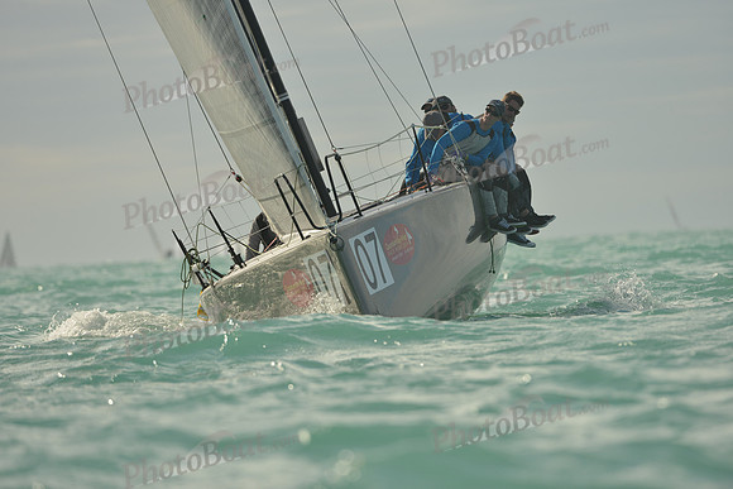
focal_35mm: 400
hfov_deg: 5.2
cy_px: 244
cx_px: 366
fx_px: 8146
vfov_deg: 3.4
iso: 250
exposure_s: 1/2000
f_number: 5.6
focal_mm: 400
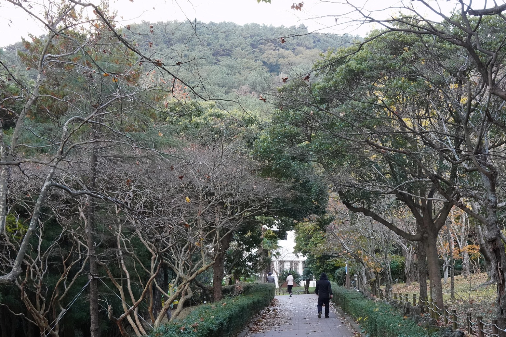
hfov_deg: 43.2
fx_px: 633
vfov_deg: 29.8
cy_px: 208
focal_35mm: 45
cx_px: 324
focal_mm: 35
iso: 5000
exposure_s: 1/100
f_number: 11
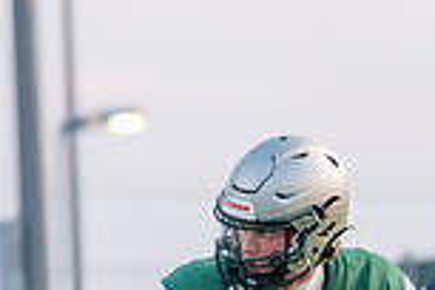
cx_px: 352
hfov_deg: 3.2
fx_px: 7854
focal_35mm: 650
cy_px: 572
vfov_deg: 2.1
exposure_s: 1/1600
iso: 800
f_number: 2.8
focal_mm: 111
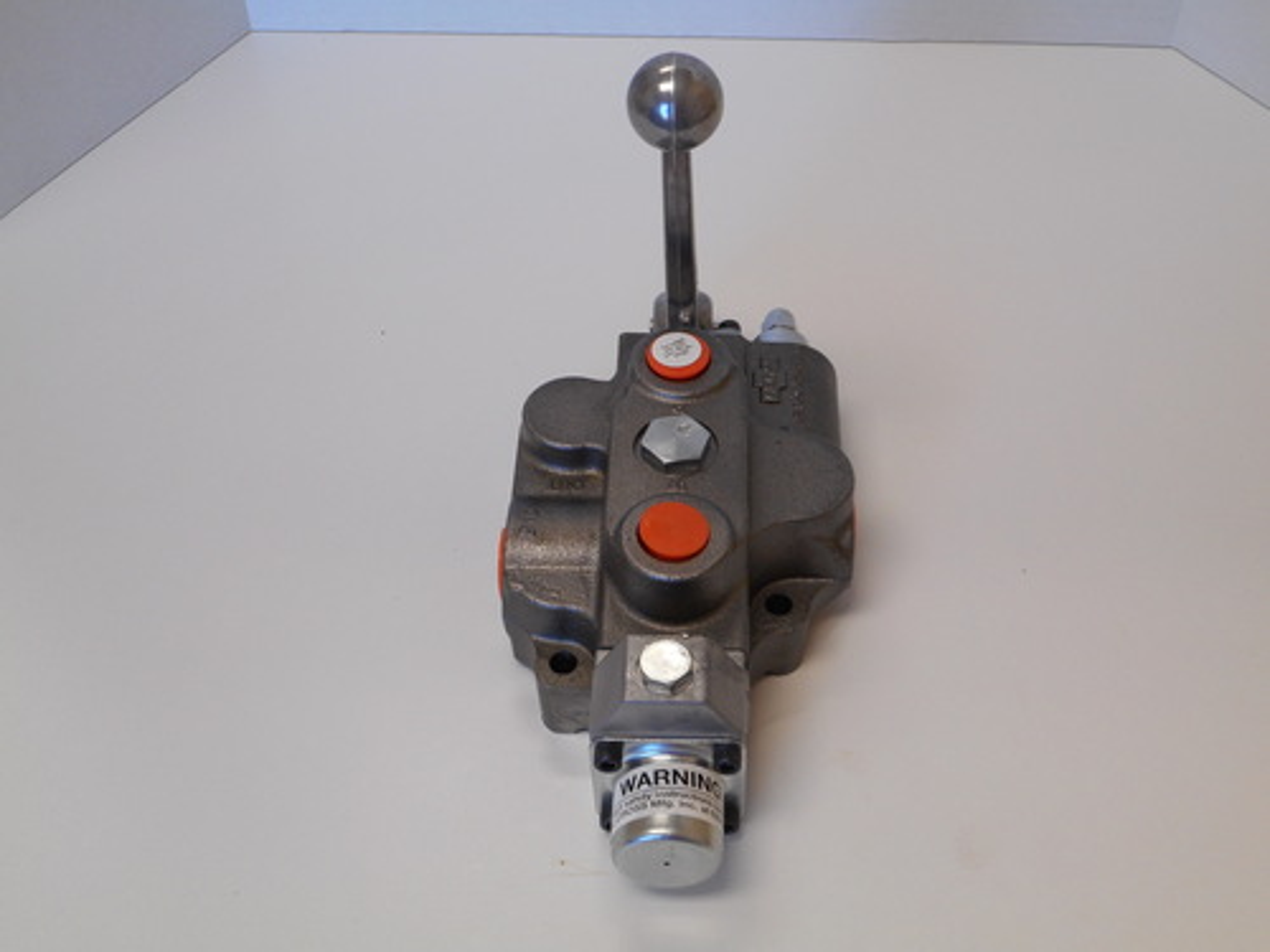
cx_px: 635
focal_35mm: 44
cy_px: 476
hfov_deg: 42.9
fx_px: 1614
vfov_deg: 32.9
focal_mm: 7.9
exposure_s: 1/30
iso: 140
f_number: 4.7
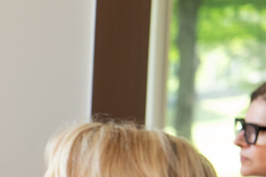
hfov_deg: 7.3
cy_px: 353
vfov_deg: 5.0
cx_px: -337
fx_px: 1987
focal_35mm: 269
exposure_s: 1/200
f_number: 2.8
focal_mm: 52
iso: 640
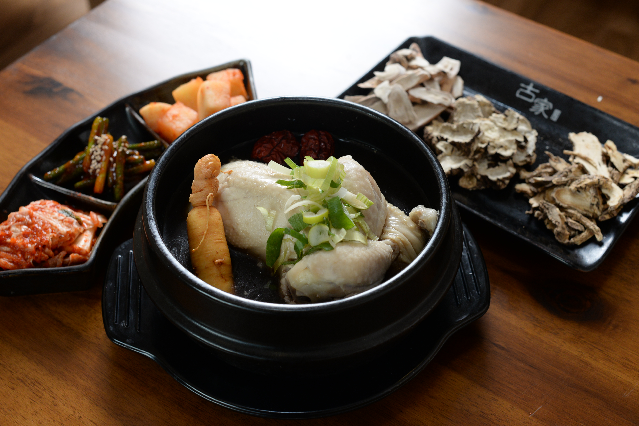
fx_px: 887
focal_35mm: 50
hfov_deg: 39.6
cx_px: 320
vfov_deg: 27.0
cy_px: 213
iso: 800
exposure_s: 1/160
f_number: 8
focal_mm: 50
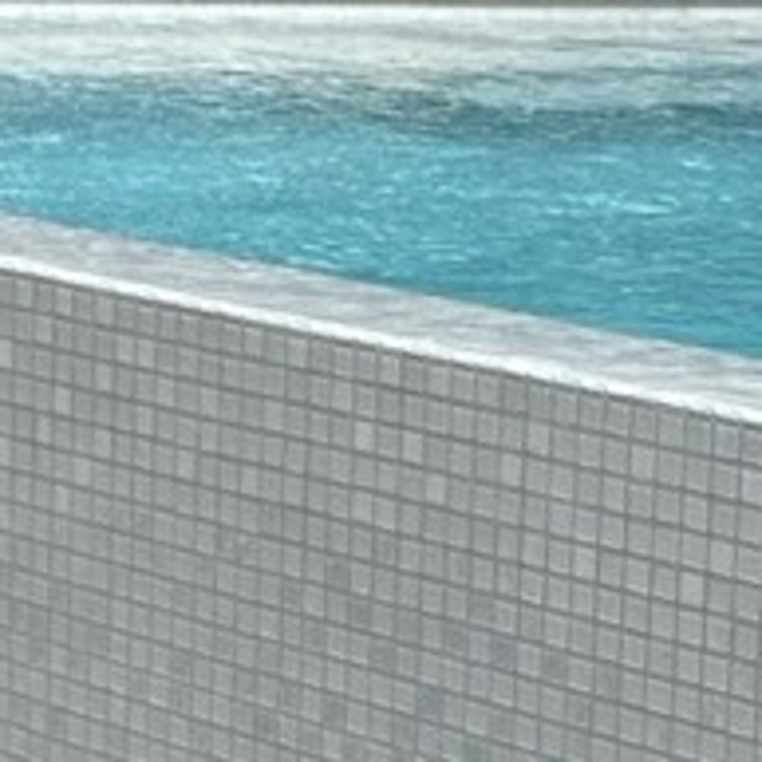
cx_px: 849
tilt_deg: -11.5
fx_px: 3835
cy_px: 545
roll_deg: -3.3
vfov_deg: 11.3
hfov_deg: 11.2
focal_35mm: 154
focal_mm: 6.86
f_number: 1.78
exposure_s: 1/2353
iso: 80
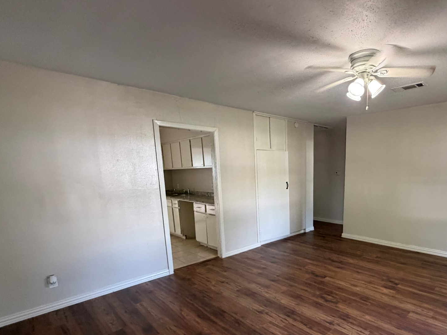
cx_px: 286
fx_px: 258
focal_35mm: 20
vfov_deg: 64.6
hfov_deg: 79.9
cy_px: 217
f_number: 2.2
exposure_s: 1/60
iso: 500
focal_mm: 2.22
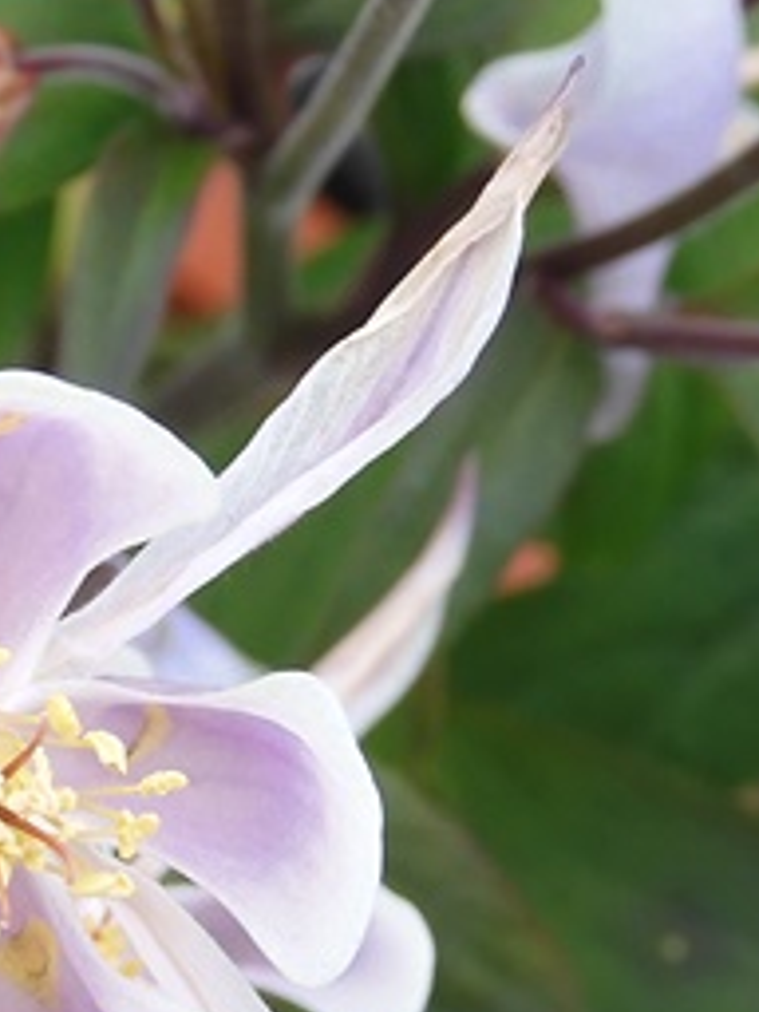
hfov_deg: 12.2
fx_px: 3508
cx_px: 40
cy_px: 745
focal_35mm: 120
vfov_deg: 16.3
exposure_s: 1/160
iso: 100
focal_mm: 10.2
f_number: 4.5
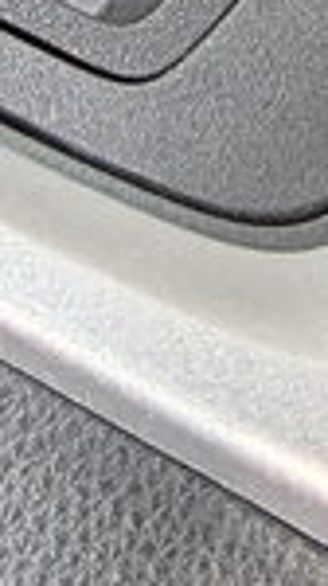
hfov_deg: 6.7
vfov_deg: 10.4
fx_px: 2777
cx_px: -187
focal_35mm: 179
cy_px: -836
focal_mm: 4.53
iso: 37
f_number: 1.7
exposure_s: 1/120
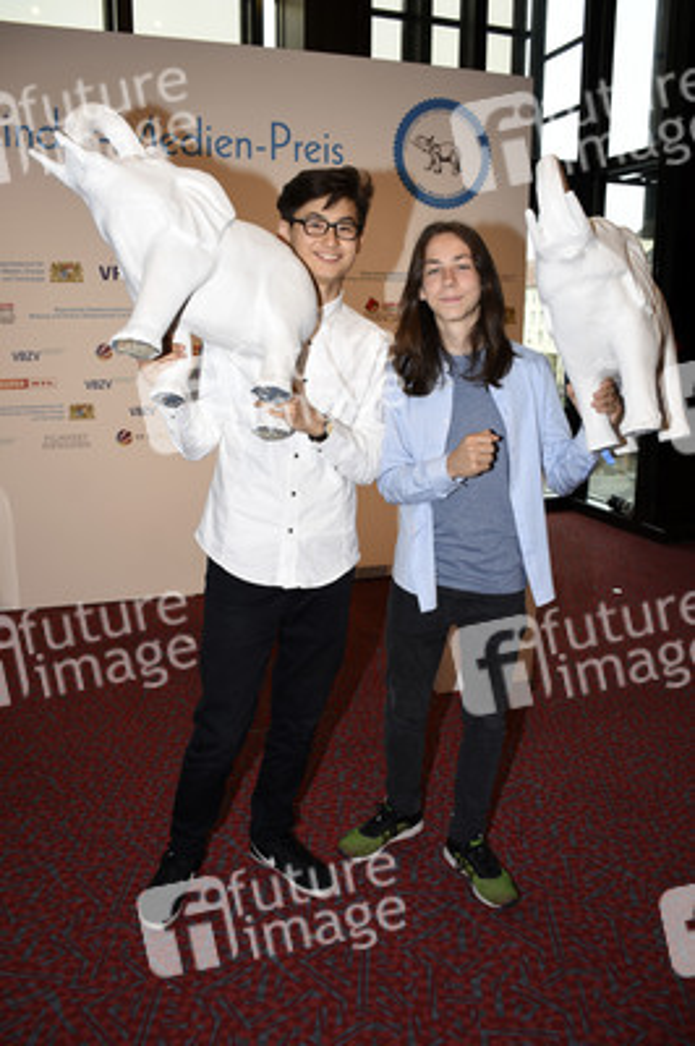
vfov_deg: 67.4
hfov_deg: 47.9
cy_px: 523
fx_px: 783
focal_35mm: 27
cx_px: 348
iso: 160
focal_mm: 18
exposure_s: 1/125
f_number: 4.5
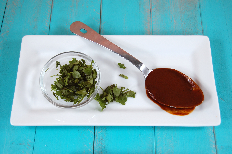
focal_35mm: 45
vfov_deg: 29.8
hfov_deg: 43.6
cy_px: 77
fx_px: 290
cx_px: 116
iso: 400
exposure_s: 1/100
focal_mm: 30
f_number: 5
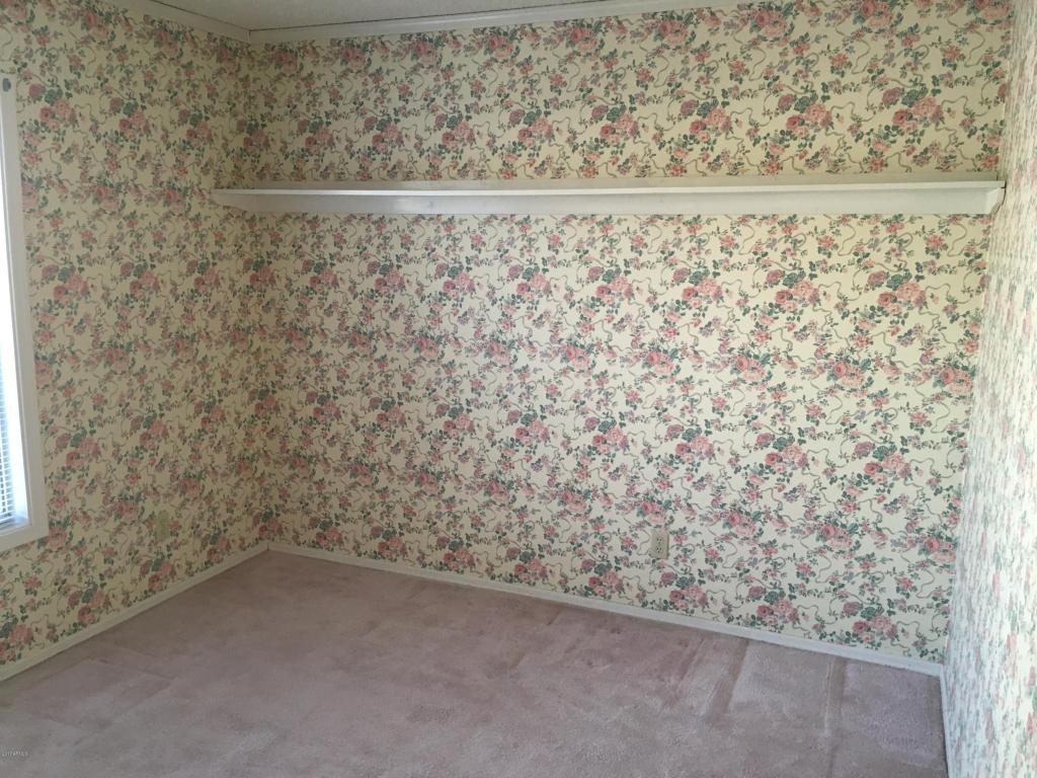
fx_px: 869
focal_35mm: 29
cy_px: 389
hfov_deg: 61.7
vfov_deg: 48.2
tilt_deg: -8.4
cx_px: 518
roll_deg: -0.8
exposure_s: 1/30
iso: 40
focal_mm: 4.15
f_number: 2.2
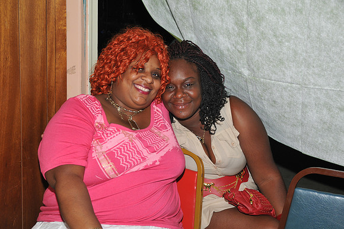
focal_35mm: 51
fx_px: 487
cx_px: 172
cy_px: 114
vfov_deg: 26.4
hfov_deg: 38.9
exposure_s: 1/250
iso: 320
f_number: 5.6
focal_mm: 34
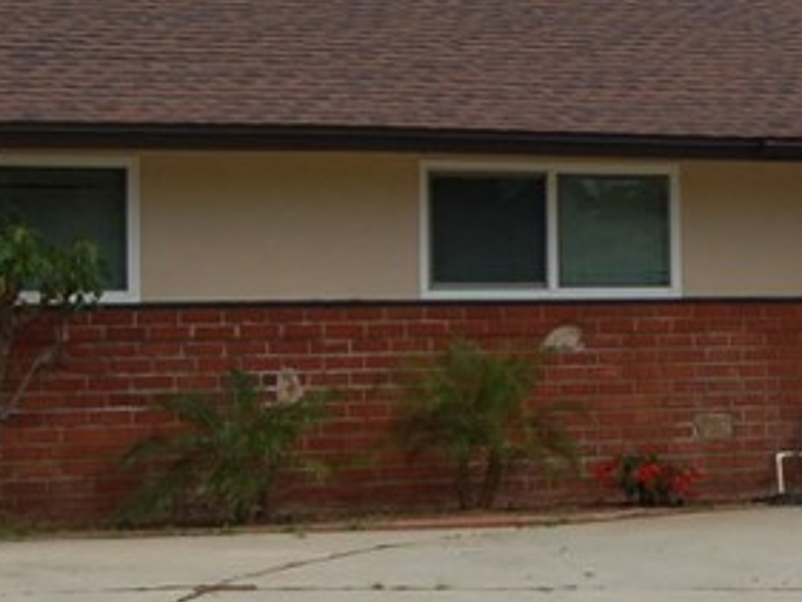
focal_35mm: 126
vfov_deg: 11.8
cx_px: 988
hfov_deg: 15.0
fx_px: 2920
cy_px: 228
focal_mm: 24
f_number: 9
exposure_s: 1/320
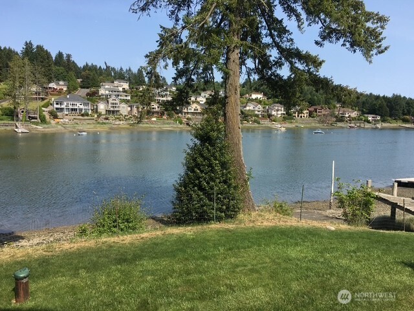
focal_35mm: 29
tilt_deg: -7.6
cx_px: 207
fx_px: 347
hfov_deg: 61.7
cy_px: 156
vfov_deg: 48.2
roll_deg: -0.1
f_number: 2.2
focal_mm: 4.15
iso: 25
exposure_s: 1/1451
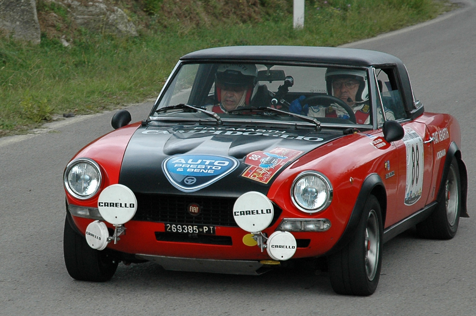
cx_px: 238
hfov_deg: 19.5
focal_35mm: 105
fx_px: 1387
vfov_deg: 13.0
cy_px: 158
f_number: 5
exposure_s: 1/640
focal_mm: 70
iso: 400
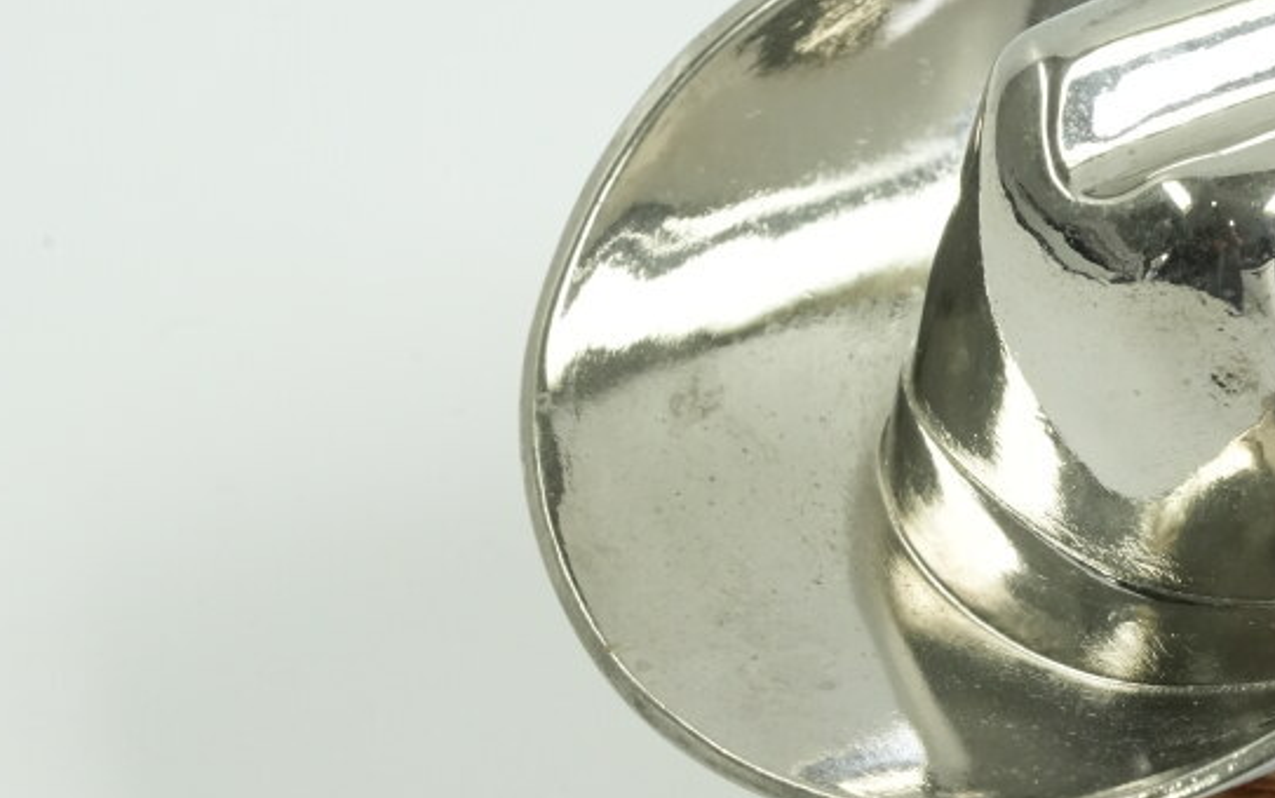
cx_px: 1287
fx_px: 7509
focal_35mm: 216
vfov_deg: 6.1
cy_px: 395
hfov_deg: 9.6
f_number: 16
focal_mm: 90
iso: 2500
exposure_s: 1/50
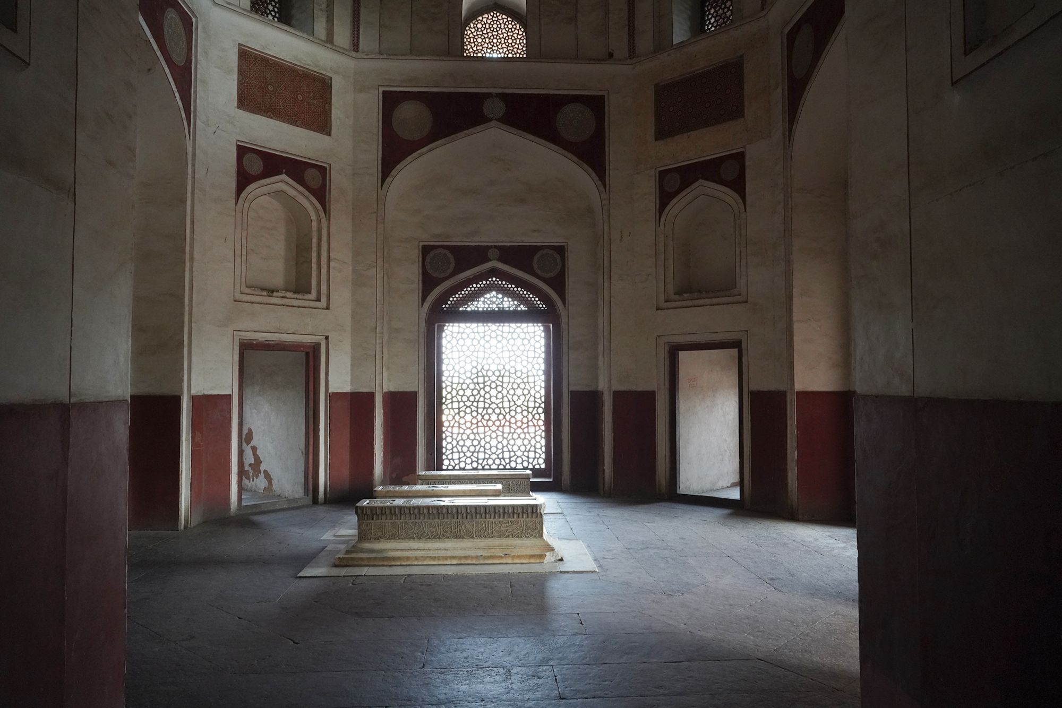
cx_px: 531
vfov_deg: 53.1
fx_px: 708
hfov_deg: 73.7
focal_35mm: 24
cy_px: 354
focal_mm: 24
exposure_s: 1/80
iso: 3200
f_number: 7.1
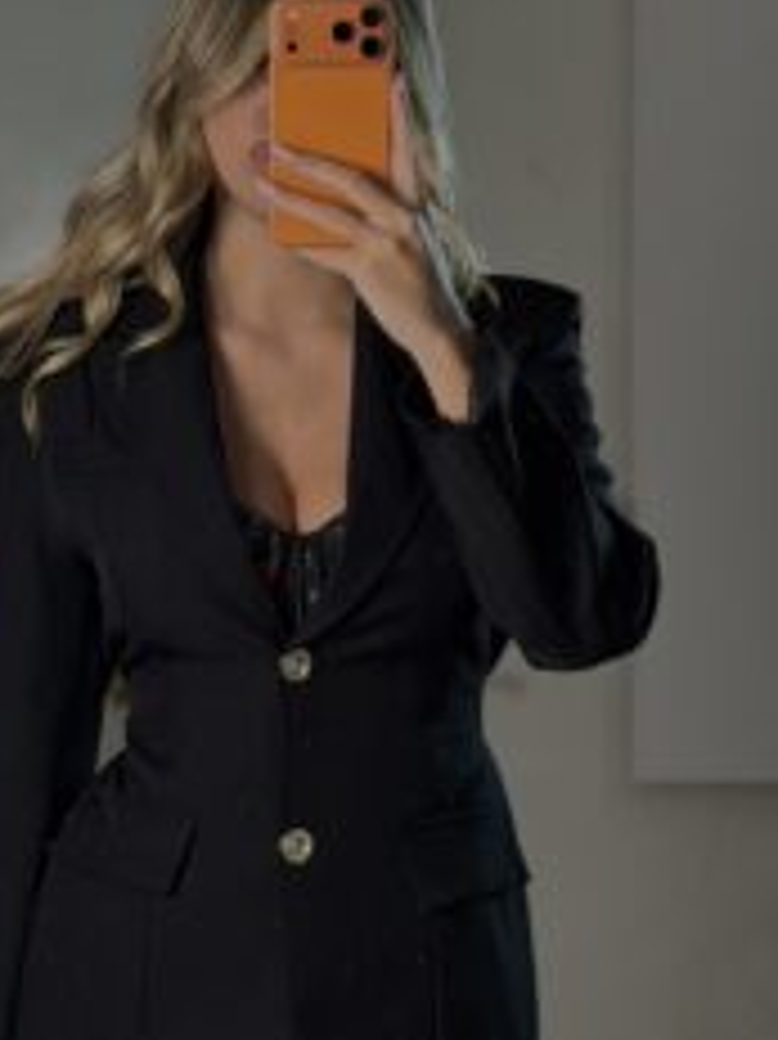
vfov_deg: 23.6
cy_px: 531
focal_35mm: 83
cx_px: 193
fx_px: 2490
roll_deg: -0.1
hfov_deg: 17.7
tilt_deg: -9.5
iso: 64
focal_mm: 6.76
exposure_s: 1/50
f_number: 1.78
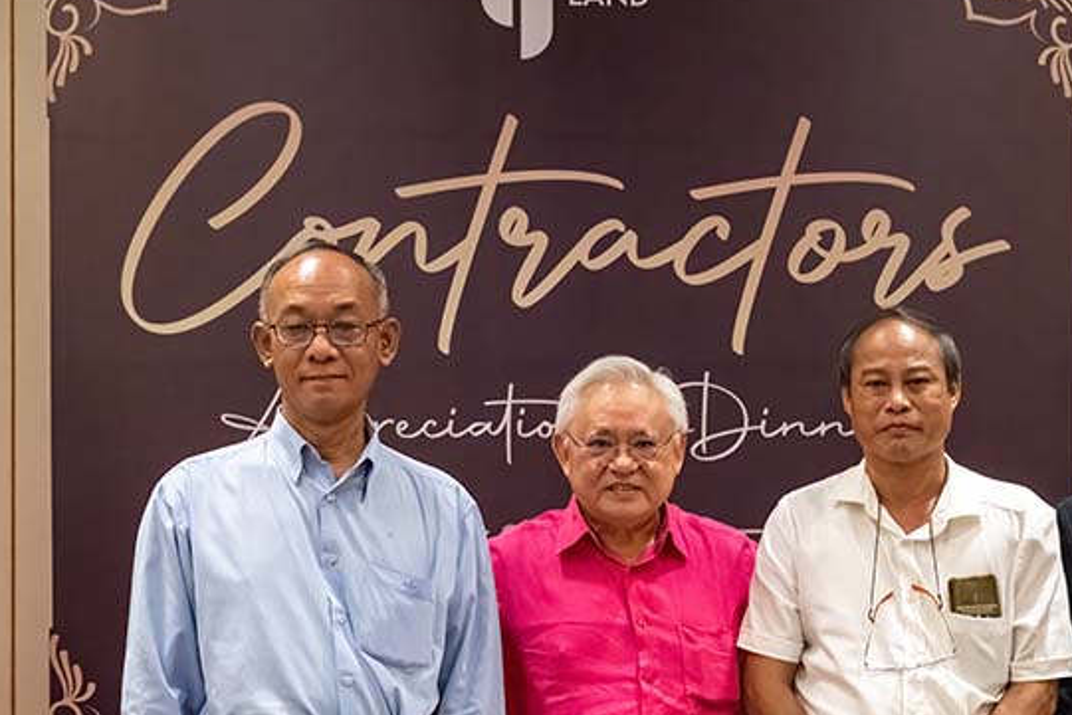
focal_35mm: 55
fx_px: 1638
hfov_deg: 36.1
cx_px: 654
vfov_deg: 24.5
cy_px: 477
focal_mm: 31
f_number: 6.3
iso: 12800
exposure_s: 1/200
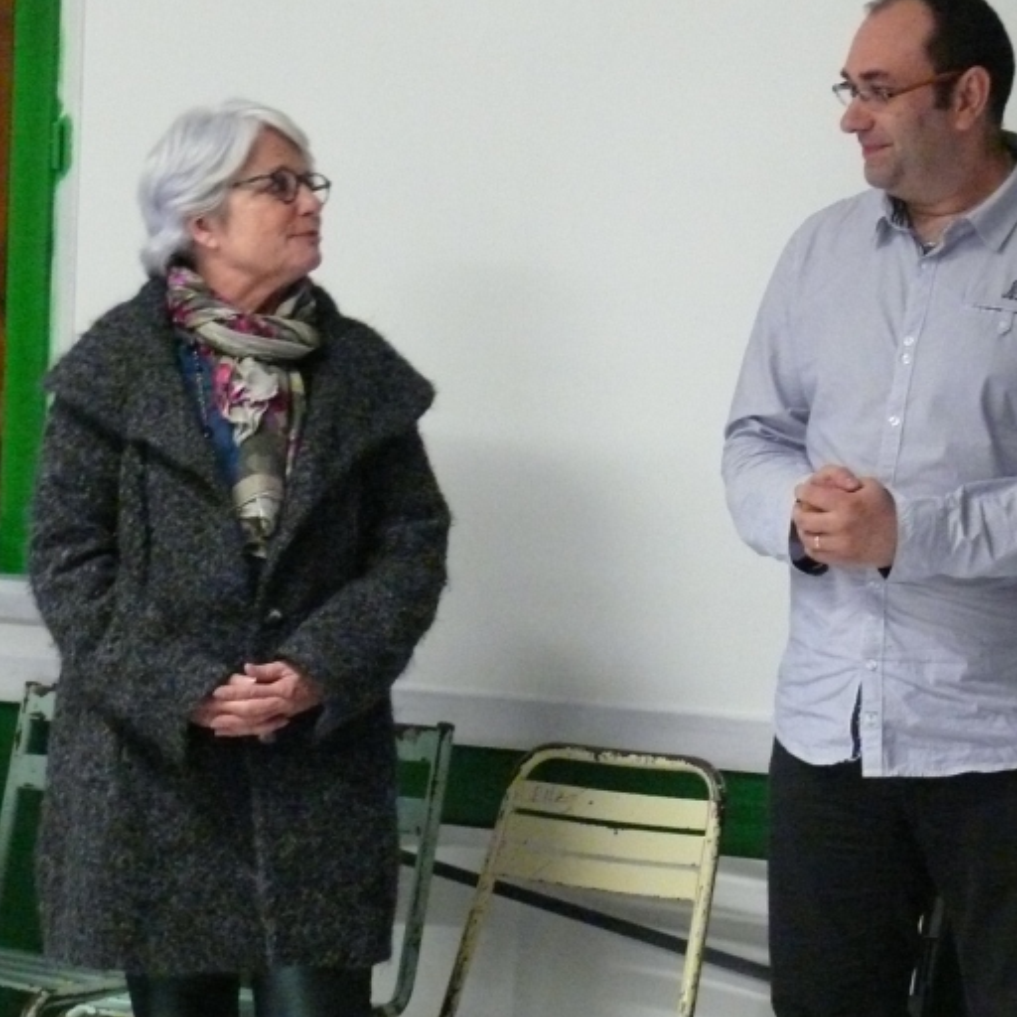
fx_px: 3523
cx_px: 604
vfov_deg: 16.4
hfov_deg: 16.4
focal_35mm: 106
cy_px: 655
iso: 800
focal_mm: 12.7
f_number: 3.2
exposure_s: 1/20
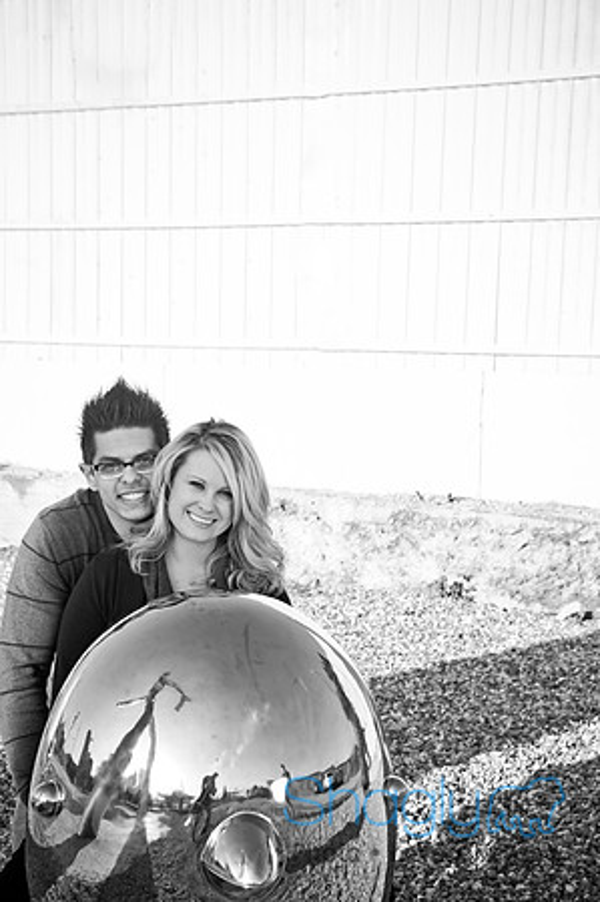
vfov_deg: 28.1
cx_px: 300
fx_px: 1804
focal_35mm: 72
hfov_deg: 18.9
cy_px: 451
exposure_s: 1/400
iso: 200
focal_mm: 48
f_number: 6.3
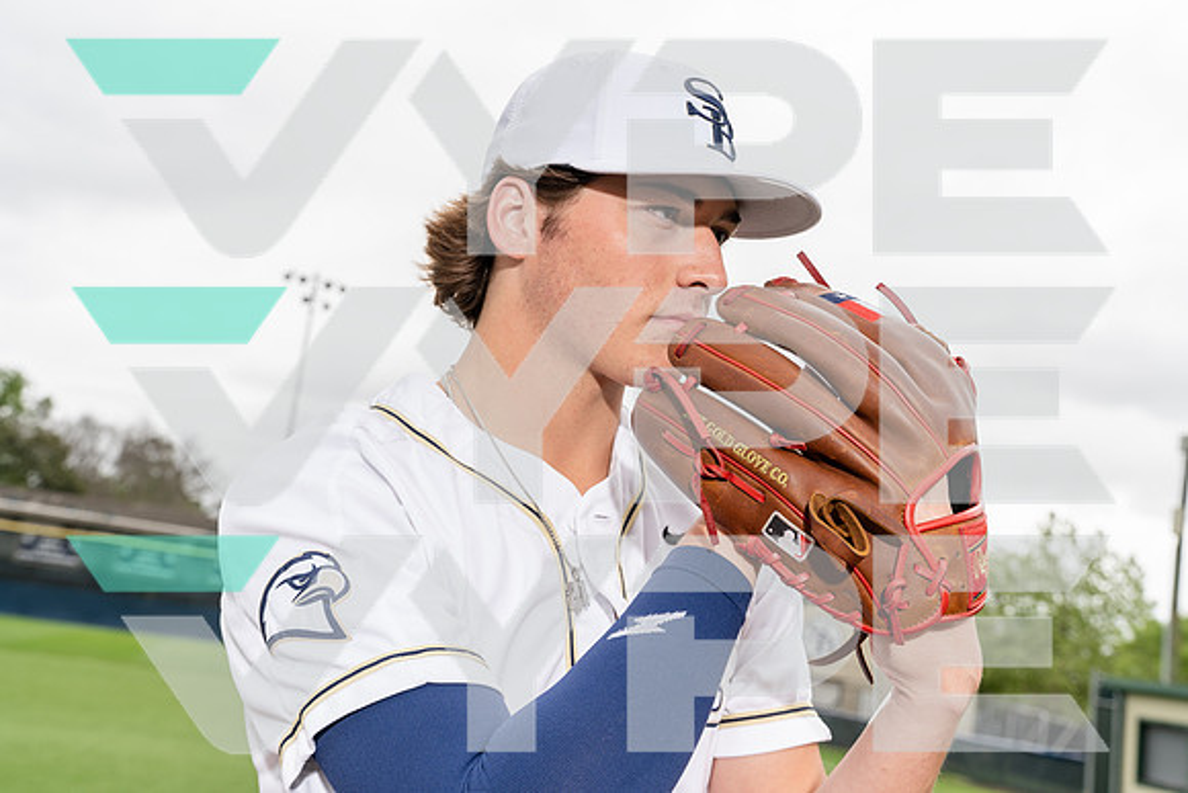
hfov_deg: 46.4
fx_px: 1386
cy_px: 396
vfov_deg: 31.9
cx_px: 594
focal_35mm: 42
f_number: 6.3
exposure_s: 1/250
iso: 200
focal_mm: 42
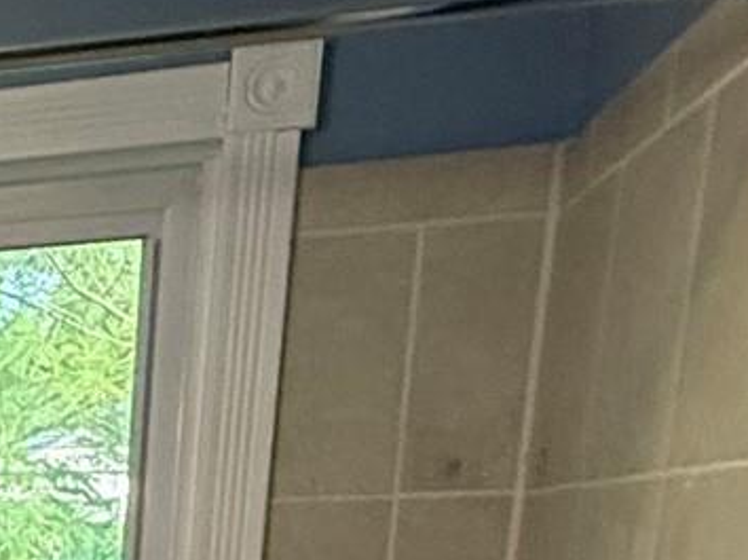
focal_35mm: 81
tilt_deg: -12.4
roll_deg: +1.2
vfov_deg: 15.8
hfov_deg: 19.1
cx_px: -547
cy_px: 966
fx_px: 1749
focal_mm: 2.22
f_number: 2.2
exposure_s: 1/120
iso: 640
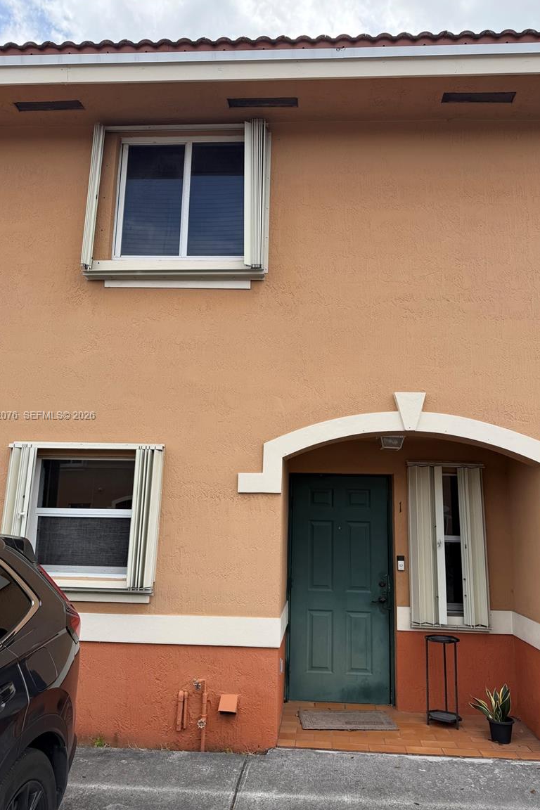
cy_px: 416
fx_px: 585
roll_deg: -1.4
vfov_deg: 69.4
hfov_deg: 49.5
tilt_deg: +10.2
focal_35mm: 26
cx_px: 281
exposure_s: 1/1949
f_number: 1.78
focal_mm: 6.76
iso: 80
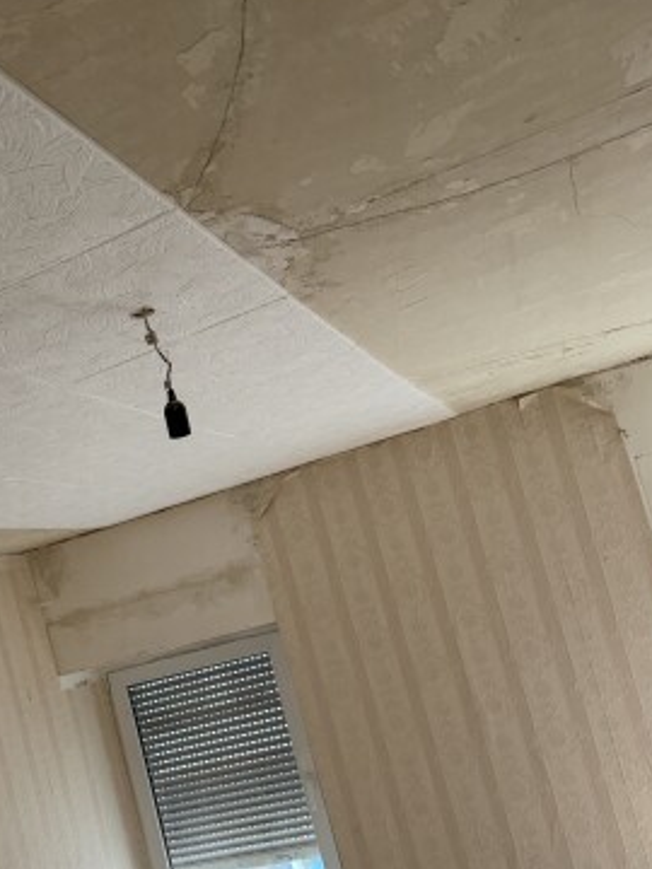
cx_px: 179
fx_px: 1005
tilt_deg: +2.4
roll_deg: +13.3
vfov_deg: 45.9
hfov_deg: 35.3
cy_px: 591
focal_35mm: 40
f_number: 1.78
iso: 320
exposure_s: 1/50
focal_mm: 6.76
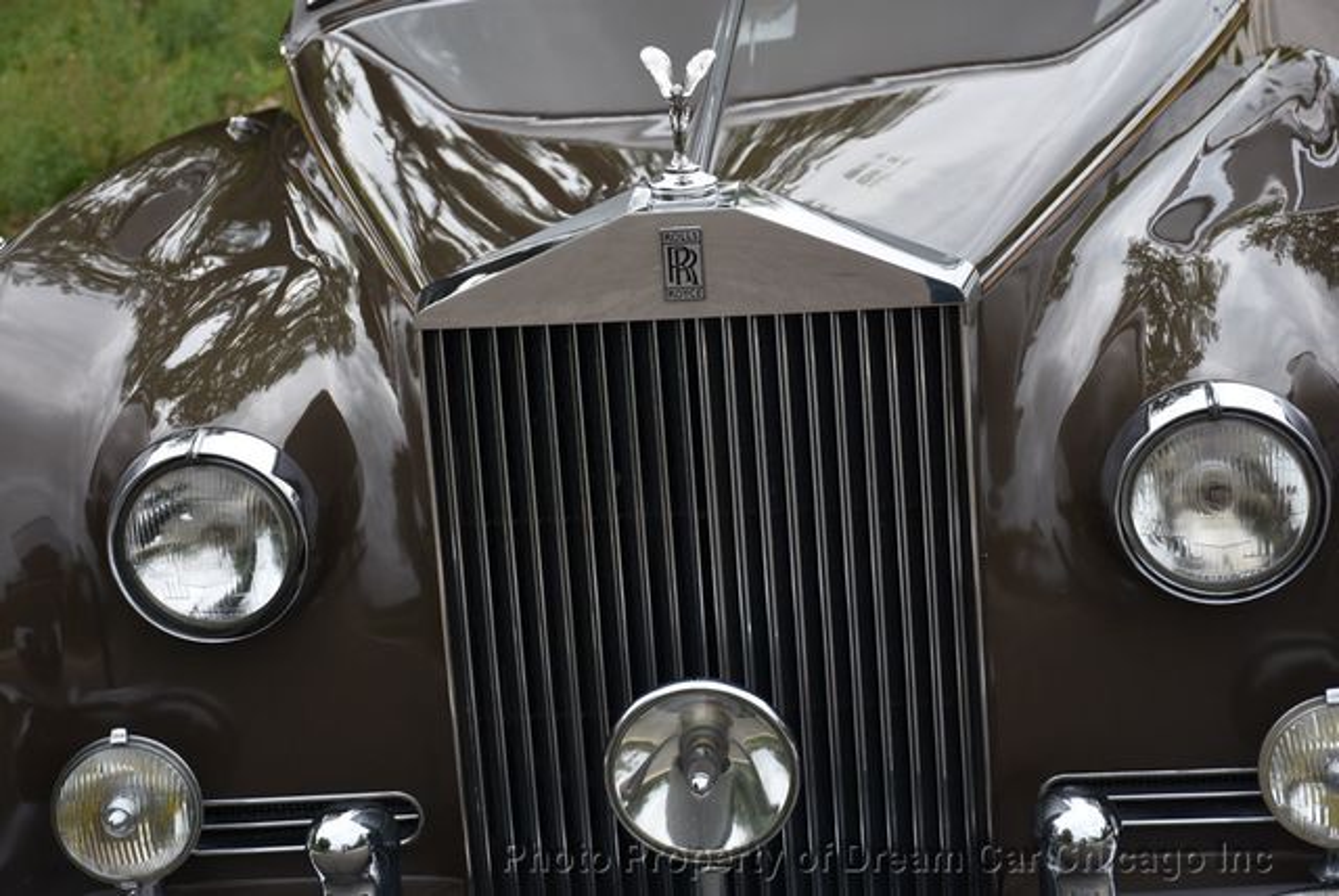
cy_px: 448
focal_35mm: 75
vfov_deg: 18.2
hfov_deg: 27.0
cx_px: 670
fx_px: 2792
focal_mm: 50
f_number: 4.8
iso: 110
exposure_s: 1/250
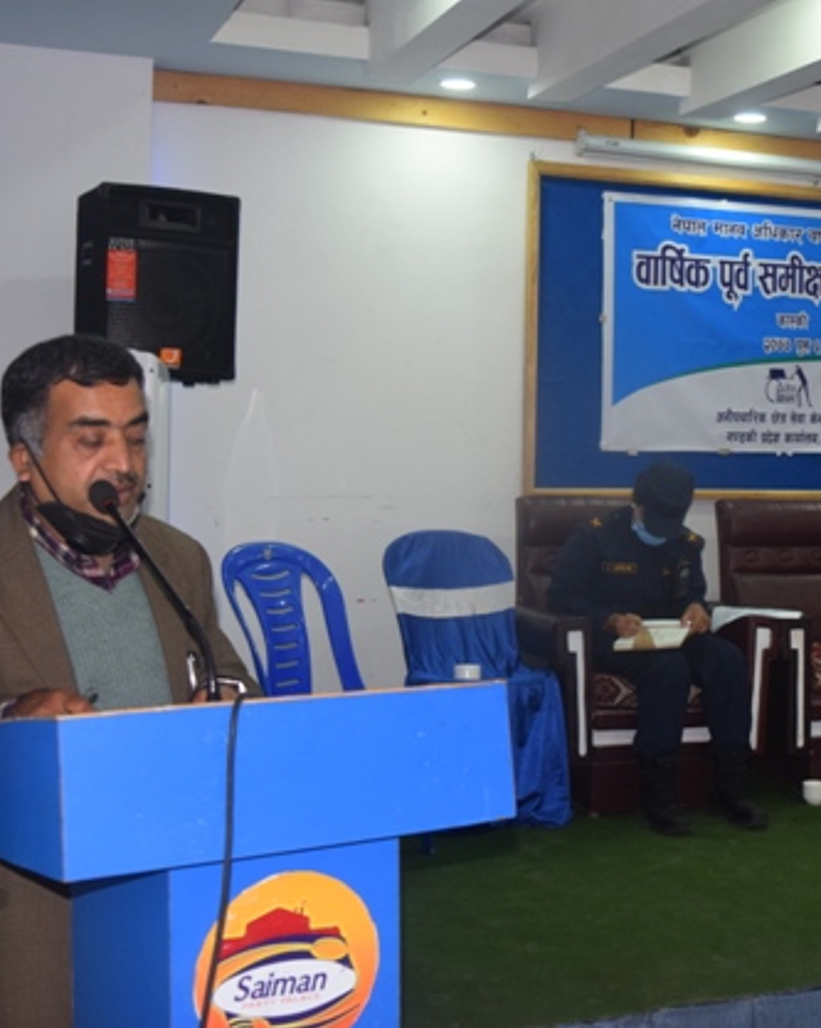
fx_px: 1512
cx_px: 587
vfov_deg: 37.6
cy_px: 504
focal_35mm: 50
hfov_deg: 30.0
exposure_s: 1/100
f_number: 5
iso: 800
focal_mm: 23
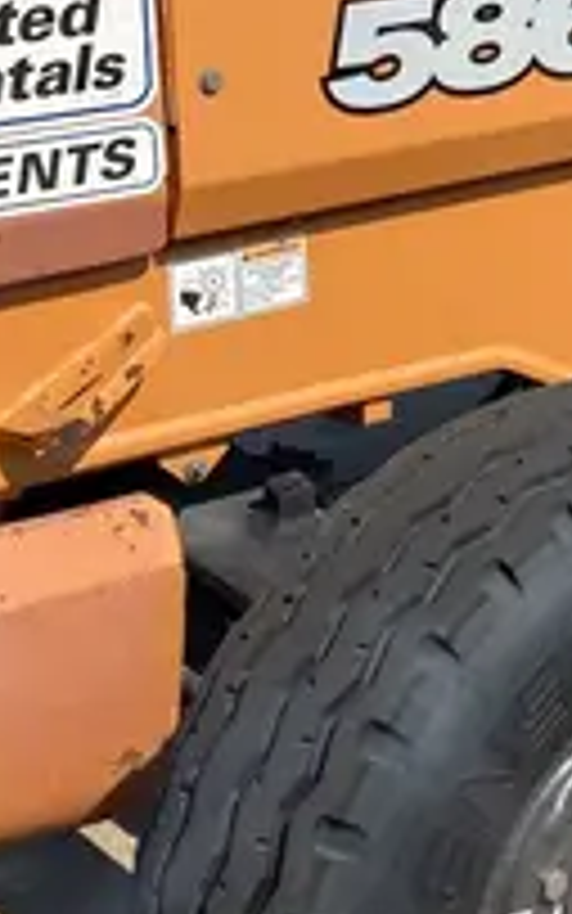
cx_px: 941
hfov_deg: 11.6
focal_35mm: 107
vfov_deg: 18.5
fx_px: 2667
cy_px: -155
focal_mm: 3.99
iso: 20
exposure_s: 1/2315
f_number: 1.8
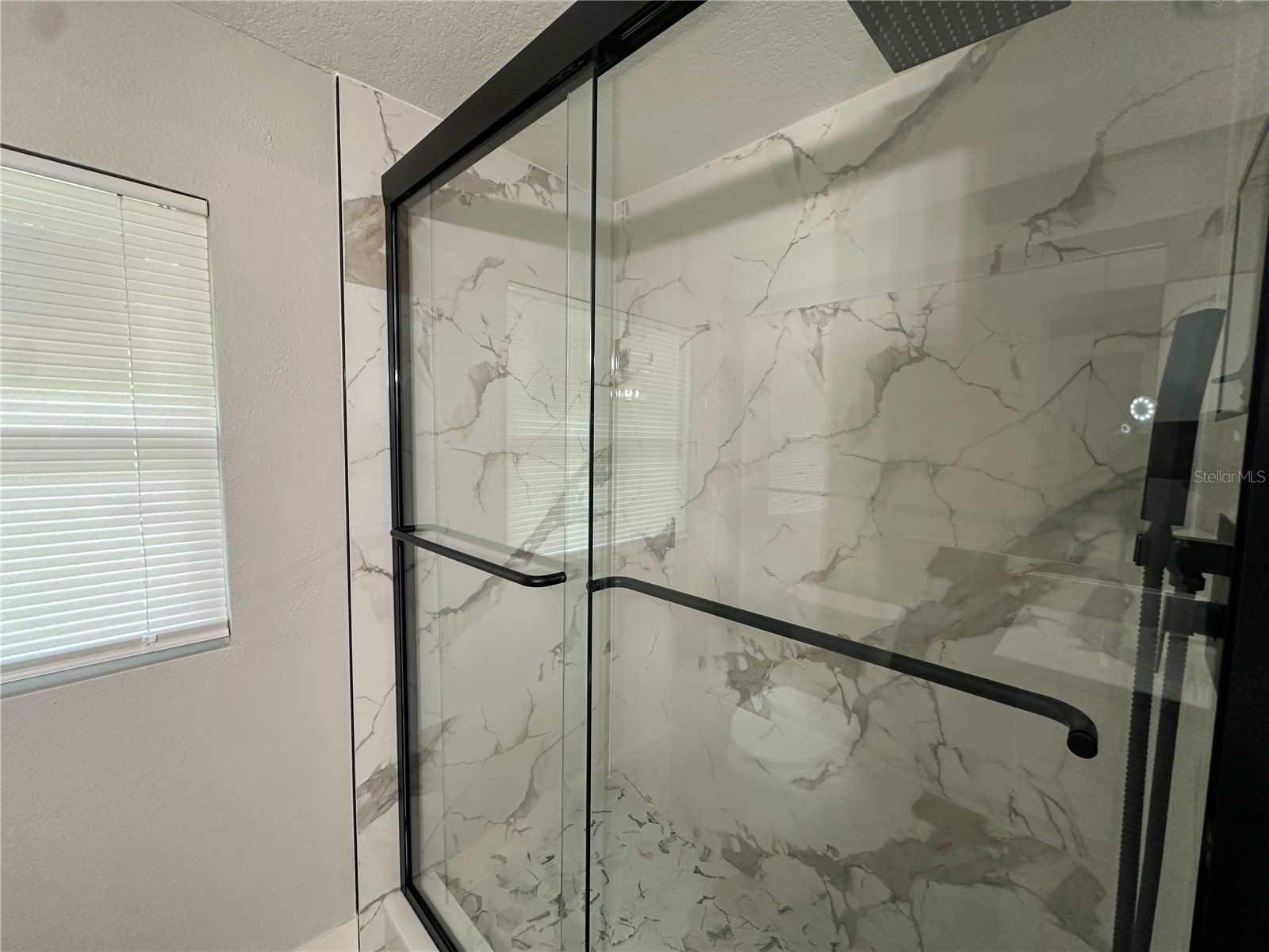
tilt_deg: -3.8
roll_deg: -1.8
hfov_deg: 102.1
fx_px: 513
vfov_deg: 85.7
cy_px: 476
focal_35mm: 14
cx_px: 634
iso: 200
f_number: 2.2
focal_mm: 2.22
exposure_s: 1/60
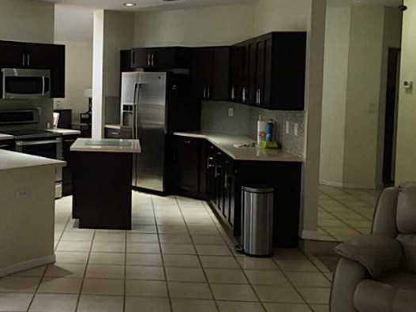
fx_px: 529
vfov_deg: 32.7
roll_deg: -2.6
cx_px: 108
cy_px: 113
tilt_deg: -3.8
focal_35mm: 44
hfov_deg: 41.8
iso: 32
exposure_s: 1/30
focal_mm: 4.15
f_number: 2.2
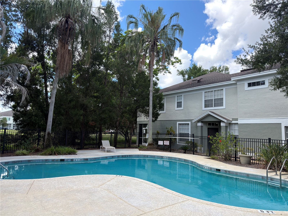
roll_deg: -1.2
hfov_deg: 71.6
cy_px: 108
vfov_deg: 56.8
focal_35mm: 24
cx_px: 144
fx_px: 200
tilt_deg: +7.0
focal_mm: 6.76
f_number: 1.78
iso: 100
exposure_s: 1/2217
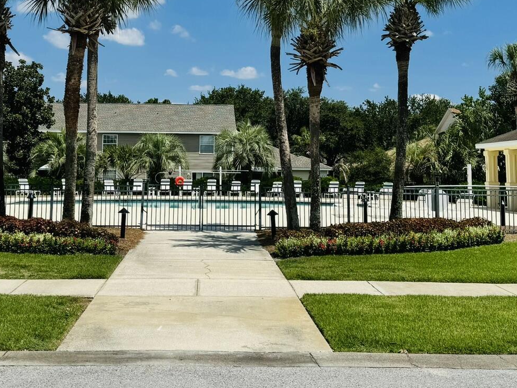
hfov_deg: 38.1
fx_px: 747
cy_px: 77
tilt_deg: +5.6
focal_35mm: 50
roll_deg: -0.6
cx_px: 221
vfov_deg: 28.5
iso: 80
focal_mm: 6.76
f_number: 1.78
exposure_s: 1/7937
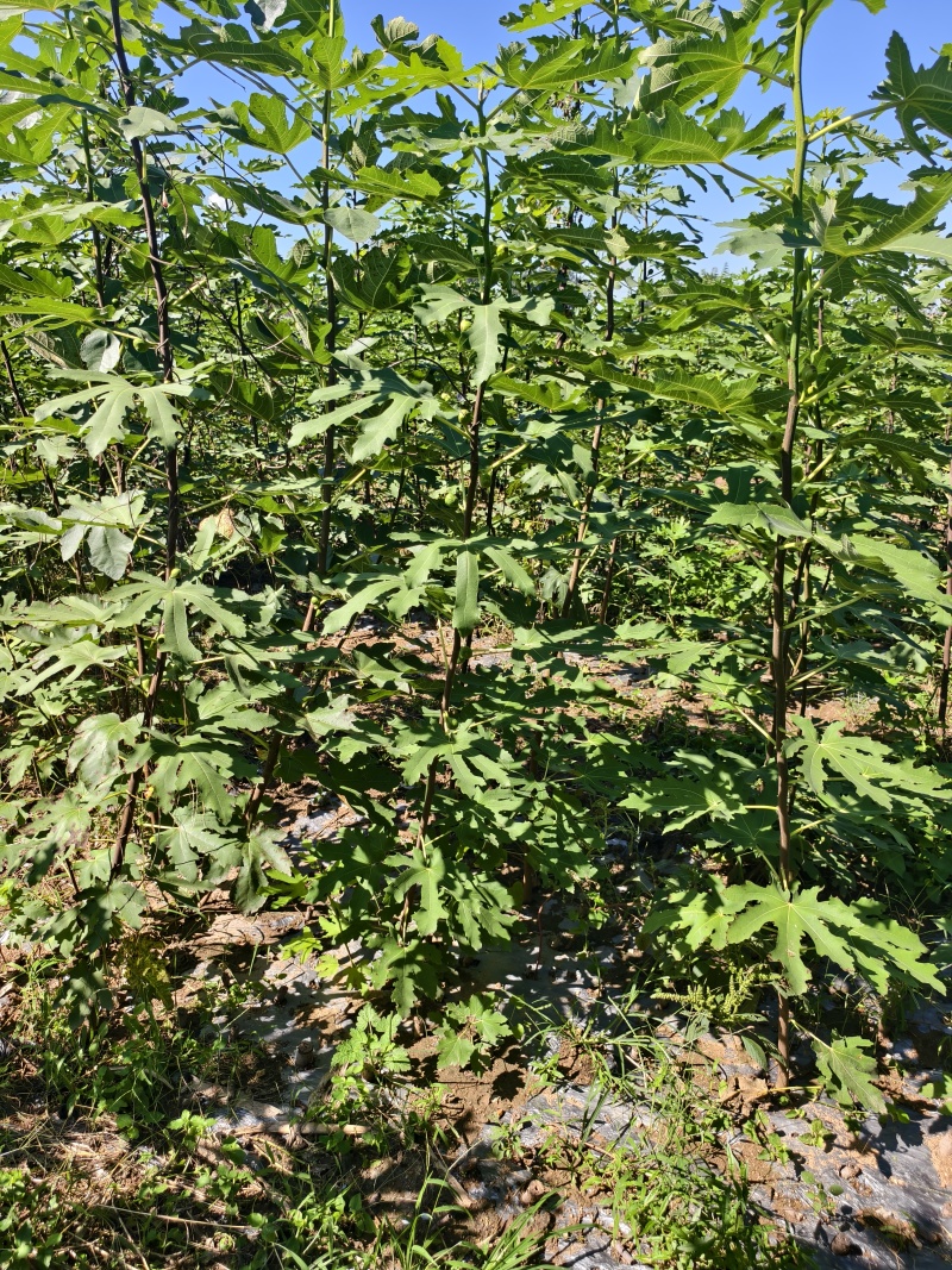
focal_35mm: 23
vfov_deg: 73.9
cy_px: 635
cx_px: 476
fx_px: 844
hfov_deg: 58.9
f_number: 1.57
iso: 72
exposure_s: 1/1748
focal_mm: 5.6
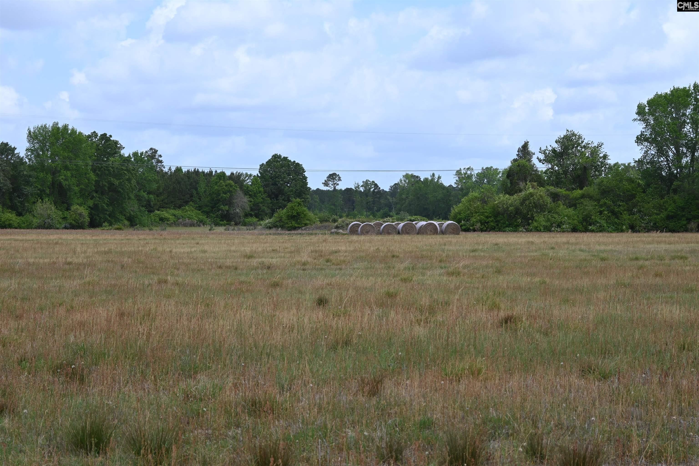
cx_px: 350
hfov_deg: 27.0
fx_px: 1456
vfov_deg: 18.2
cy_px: 233
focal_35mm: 75
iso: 100
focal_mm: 50
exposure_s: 1/400
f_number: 7.1
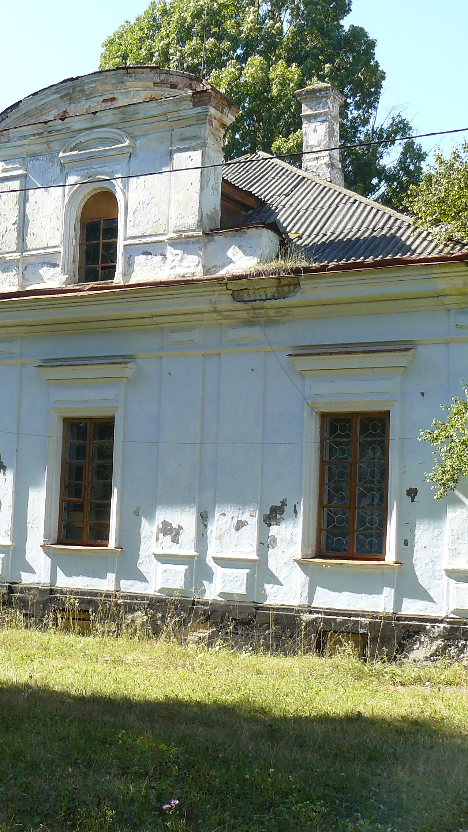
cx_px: 19
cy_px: 413
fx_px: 1169
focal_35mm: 53
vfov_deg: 39.2
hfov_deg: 21.9
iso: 100
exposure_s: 1/200
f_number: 4
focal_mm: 6
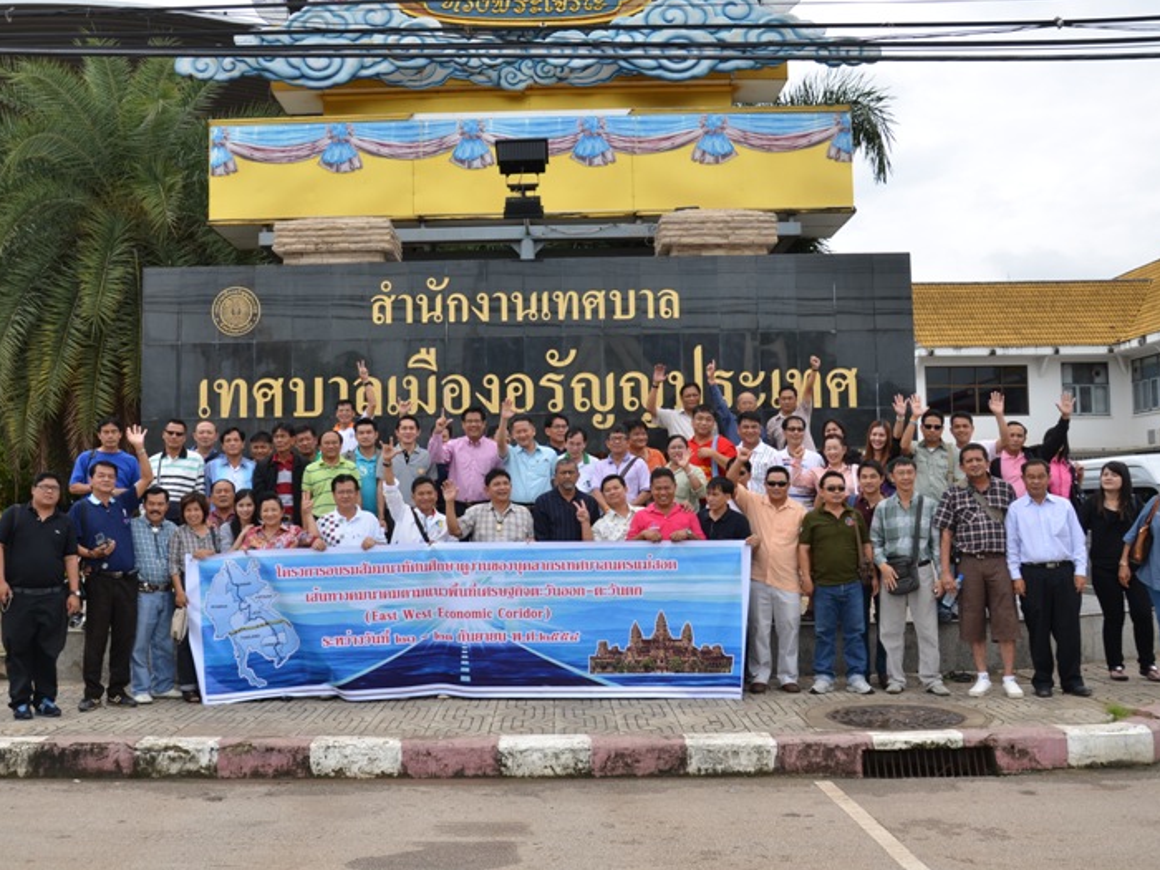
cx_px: 519
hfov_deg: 53.1
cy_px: 436
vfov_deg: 41.2
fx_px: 1158
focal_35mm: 35
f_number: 7.1
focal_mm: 21
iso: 100
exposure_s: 1/250
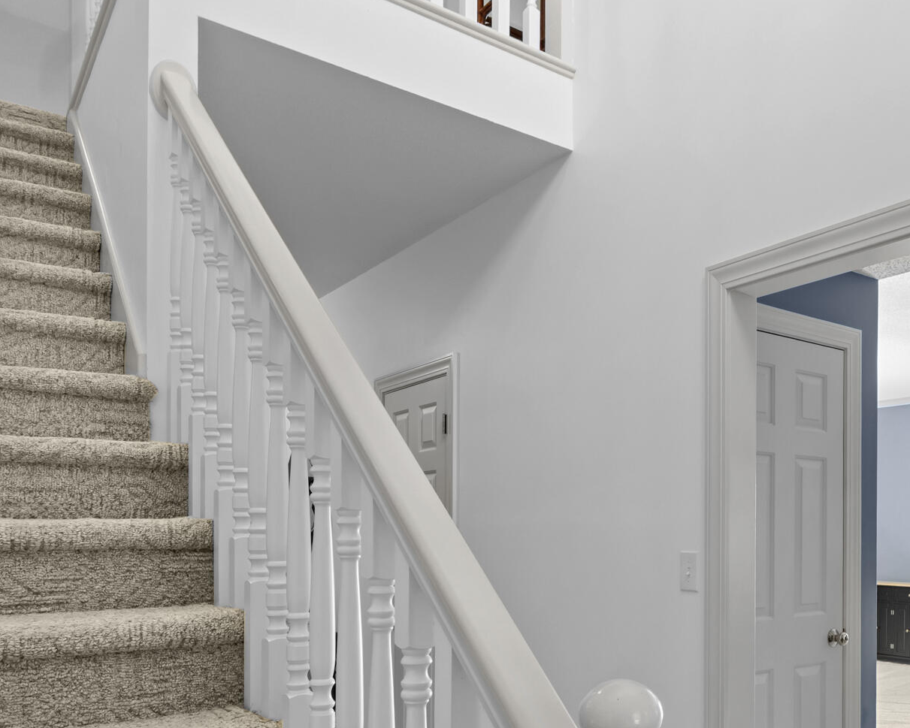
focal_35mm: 32
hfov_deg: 53.5
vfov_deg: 44.9
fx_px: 861
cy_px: 507
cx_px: 667
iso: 250
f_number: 9
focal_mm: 11
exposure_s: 1/1.25
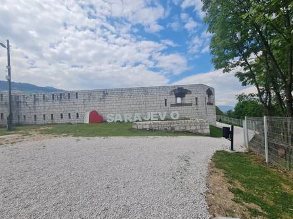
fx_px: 118
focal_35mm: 14
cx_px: 143
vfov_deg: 85.6
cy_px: 111
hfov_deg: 102.1
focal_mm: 2.2
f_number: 2.2
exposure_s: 1/2560
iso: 50
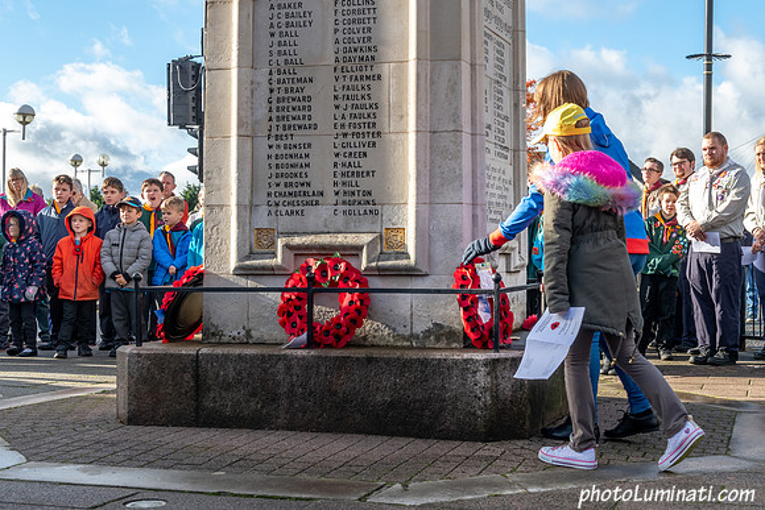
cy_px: 245
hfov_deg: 37.1
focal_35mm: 53
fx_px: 1126
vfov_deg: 25.5
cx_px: 517
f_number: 10
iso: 640
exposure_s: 1/250
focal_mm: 38
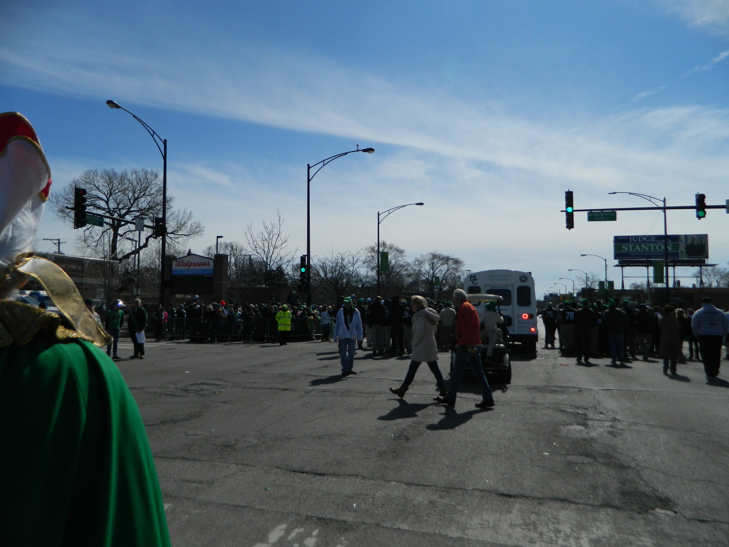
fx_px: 526
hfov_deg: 69.4
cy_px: 274
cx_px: 364
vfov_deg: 54.9
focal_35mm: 25
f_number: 8.7
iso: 80
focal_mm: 4.5
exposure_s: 1/500
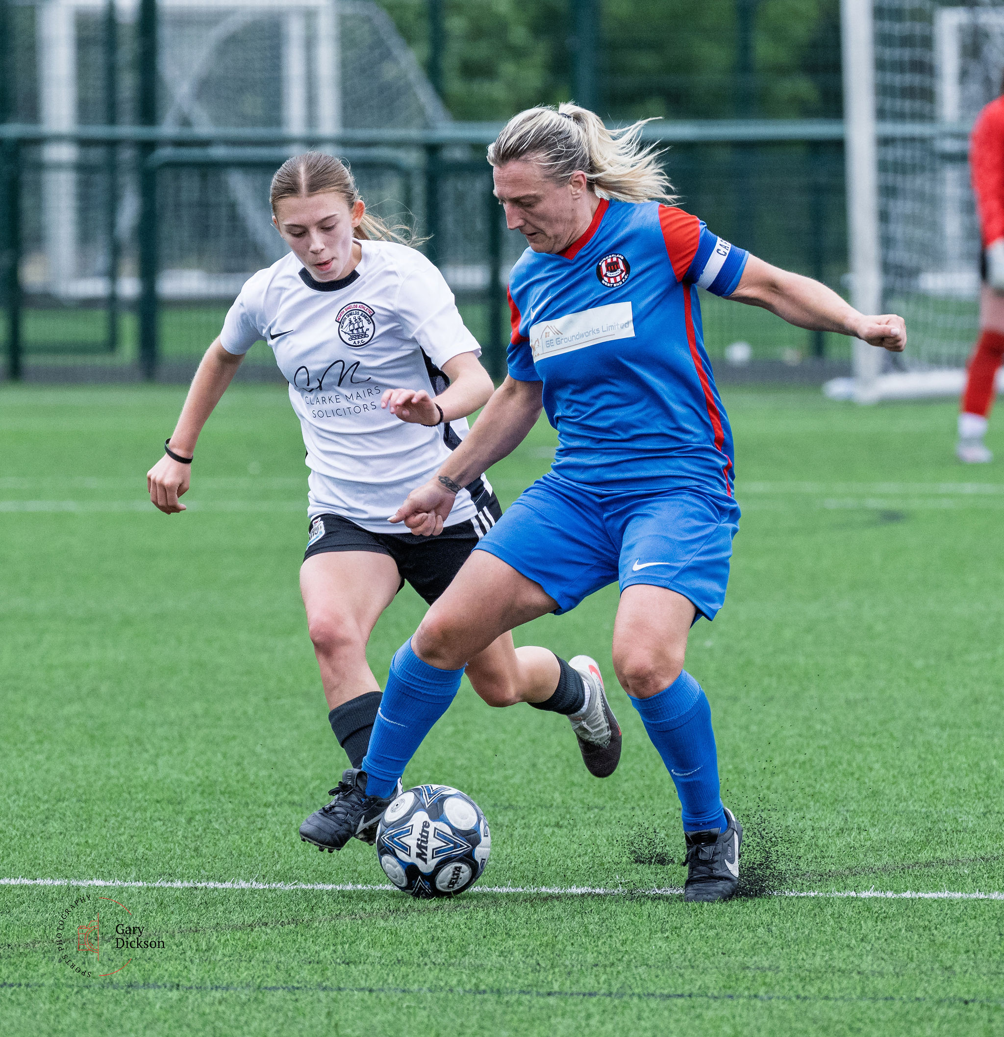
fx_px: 20637
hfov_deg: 2.8
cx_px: 606
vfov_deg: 2.9
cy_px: 567
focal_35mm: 619
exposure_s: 1/1250
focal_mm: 280
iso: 1400
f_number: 5.3
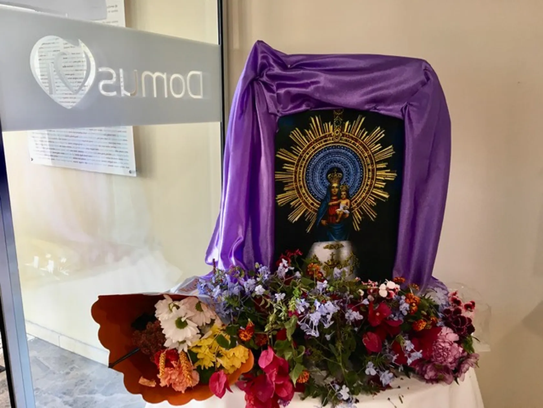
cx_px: 272
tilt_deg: -11.6
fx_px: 455
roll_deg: +0.2
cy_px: 204
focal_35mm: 29
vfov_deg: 48.2
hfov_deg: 61.7
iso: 100
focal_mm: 4.15
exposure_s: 1/33
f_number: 2.2
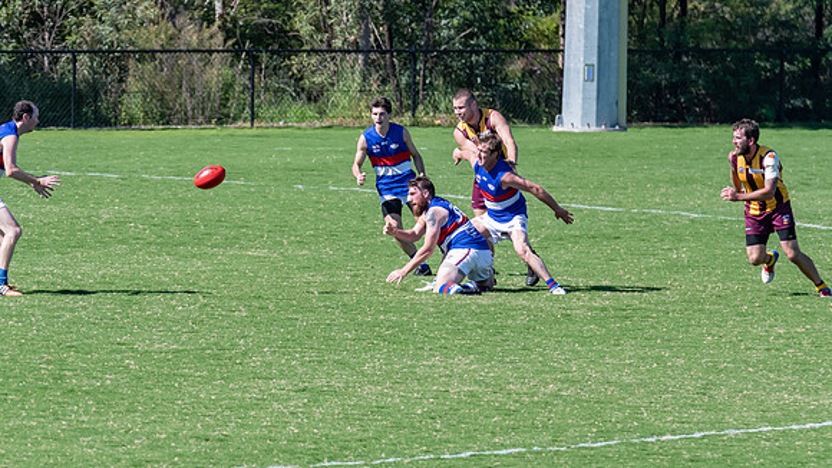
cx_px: 417
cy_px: 277
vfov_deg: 2.1
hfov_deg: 3.8
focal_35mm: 569
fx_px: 12541
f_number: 8
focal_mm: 360
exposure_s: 1/2000
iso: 1000
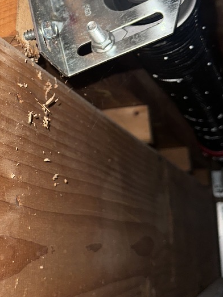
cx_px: 39
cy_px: 103
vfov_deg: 40.0
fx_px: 404
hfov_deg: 30.0
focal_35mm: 47
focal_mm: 6.86
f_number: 1.78
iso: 64
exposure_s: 1/41
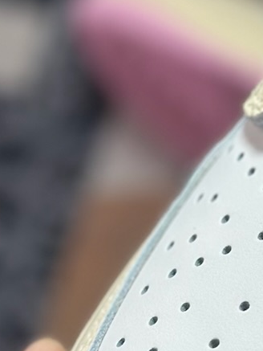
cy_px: 71
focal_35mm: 225
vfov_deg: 8.8
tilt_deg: -56.9
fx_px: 2278
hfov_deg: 6.4
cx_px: 552
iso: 80
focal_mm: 6.86
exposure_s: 1/1062
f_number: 1.78
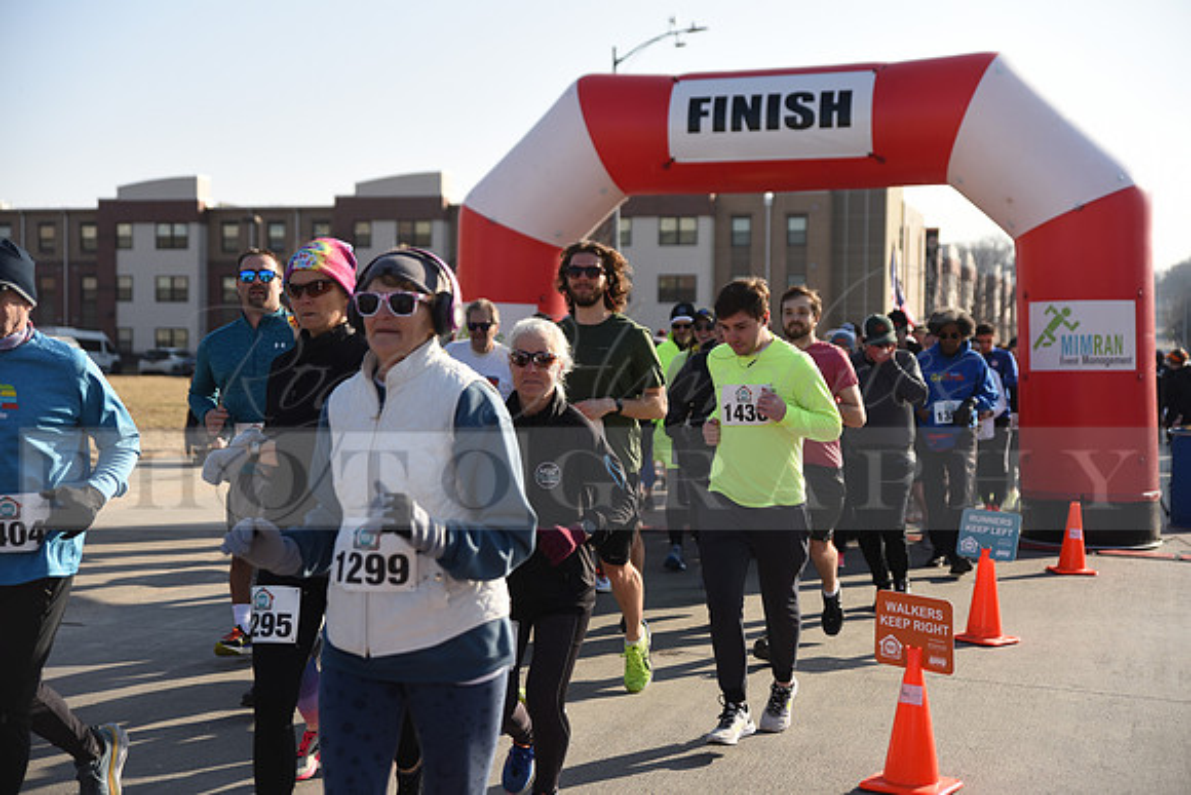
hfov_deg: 38.2
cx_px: 596
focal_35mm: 52
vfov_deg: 26.0
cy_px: 398
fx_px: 1721
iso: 100
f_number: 2.8
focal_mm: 52
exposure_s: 1/1250
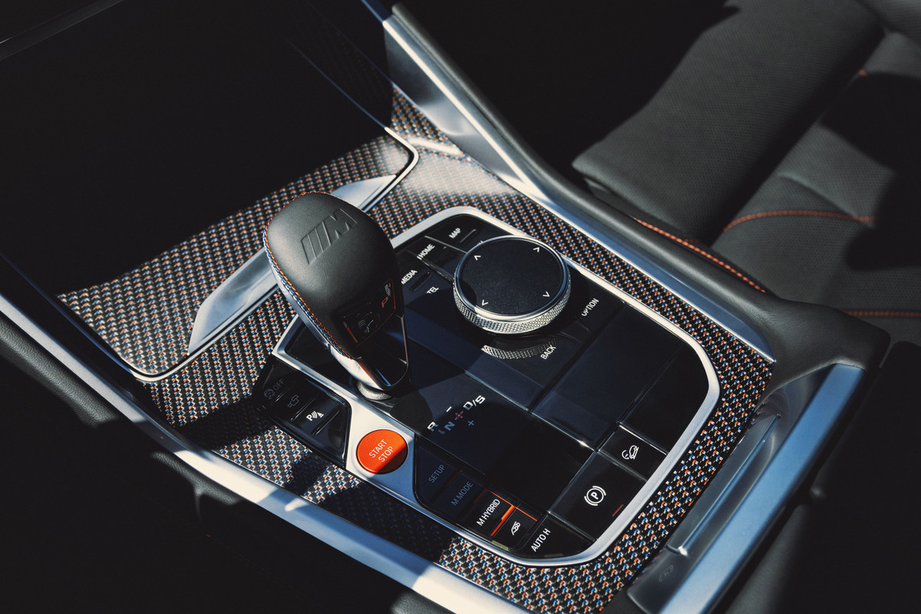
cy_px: 307
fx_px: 1100
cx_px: 460
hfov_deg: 45.4
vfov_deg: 31.2
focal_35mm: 43
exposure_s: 1/200
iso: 250
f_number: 7.1
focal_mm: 43
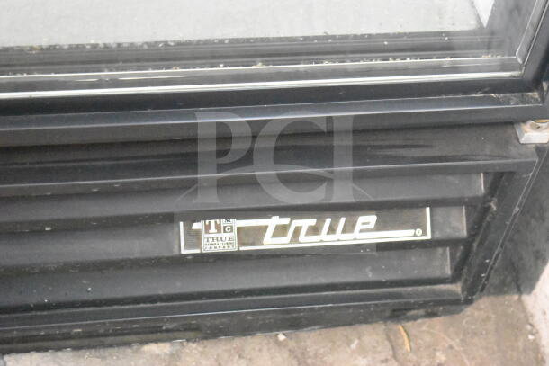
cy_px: 183
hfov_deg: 24.6
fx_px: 1258
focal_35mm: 82
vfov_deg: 16.6
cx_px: 274
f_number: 5.6
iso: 25600
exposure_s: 1/40
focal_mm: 55
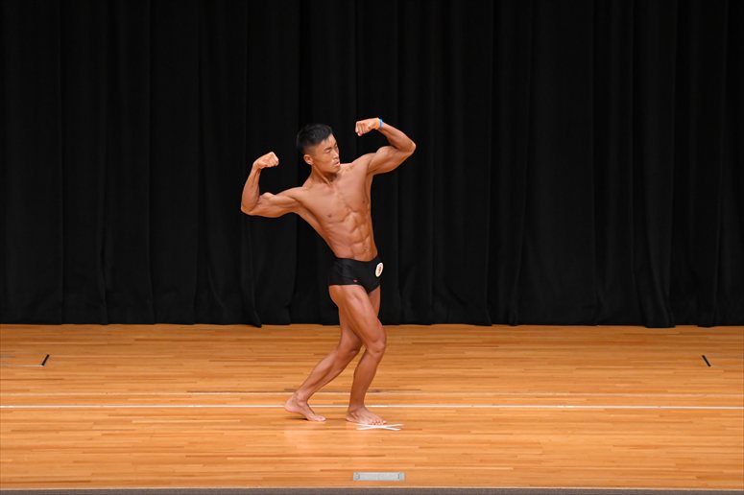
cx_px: 372
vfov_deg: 6.8
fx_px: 4173
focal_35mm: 202
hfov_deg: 10.2
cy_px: 248
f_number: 5.6
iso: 3200
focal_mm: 135
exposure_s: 1/400
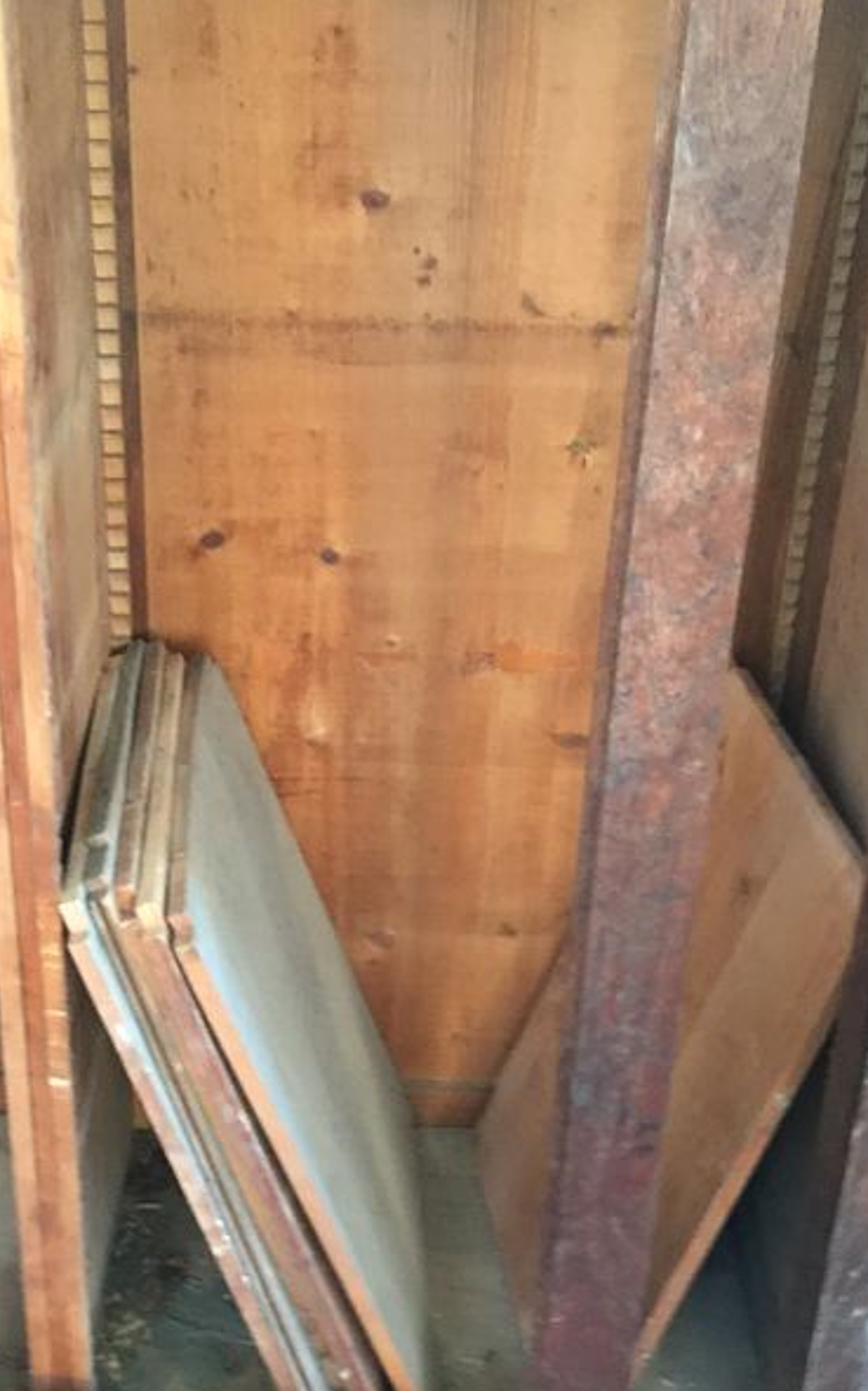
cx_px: 238
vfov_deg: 38.9
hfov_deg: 24.6
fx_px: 1970
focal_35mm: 52
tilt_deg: -27.9
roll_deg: +1.1
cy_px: 699
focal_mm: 4.15
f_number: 2.2
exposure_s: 1/8
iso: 125
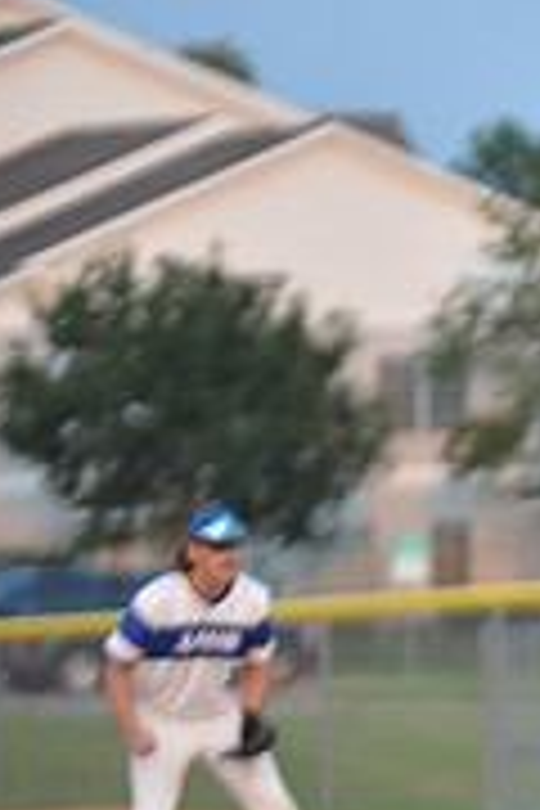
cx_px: 1278
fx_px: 14489
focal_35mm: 644
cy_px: 432
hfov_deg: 2.1
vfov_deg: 3.2
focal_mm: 200
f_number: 2.8
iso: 800
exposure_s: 1/1600
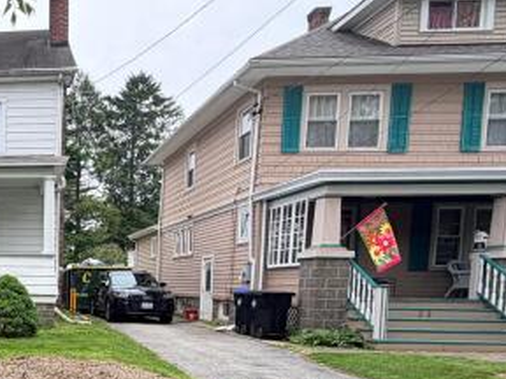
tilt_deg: -4.6
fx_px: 512
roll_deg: -0.7
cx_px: -33
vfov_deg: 38.7
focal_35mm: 35
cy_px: 318
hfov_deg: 42.8
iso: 40
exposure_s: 1/175
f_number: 2.2
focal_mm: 2.22
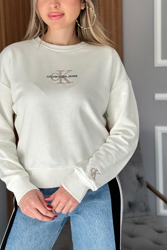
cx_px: 65
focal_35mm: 63
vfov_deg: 31.8
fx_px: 438
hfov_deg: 21.5
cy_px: 101
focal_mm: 6.86
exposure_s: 1/150
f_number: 1.78
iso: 125
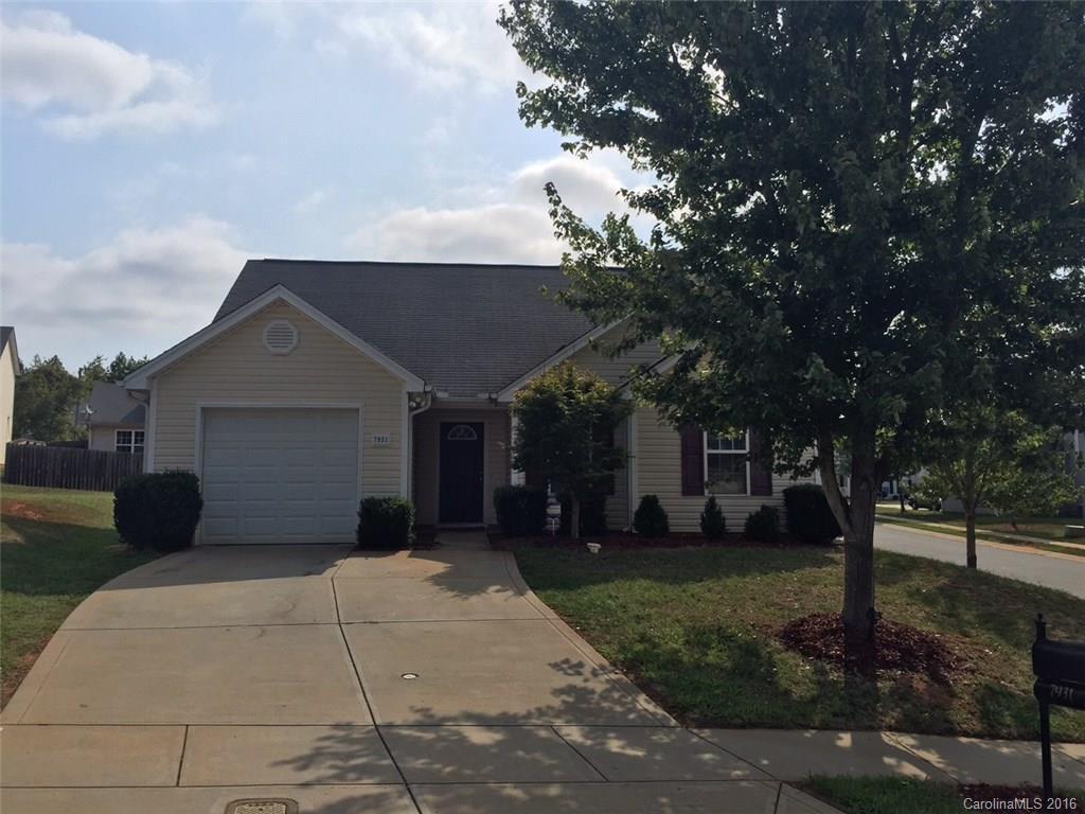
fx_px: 909
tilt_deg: +3.9
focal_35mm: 29
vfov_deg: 48.2
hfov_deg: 61.7
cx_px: 542
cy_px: 407
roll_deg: -2.6
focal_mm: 4.15
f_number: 2.2
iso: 32
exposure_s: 1/4950
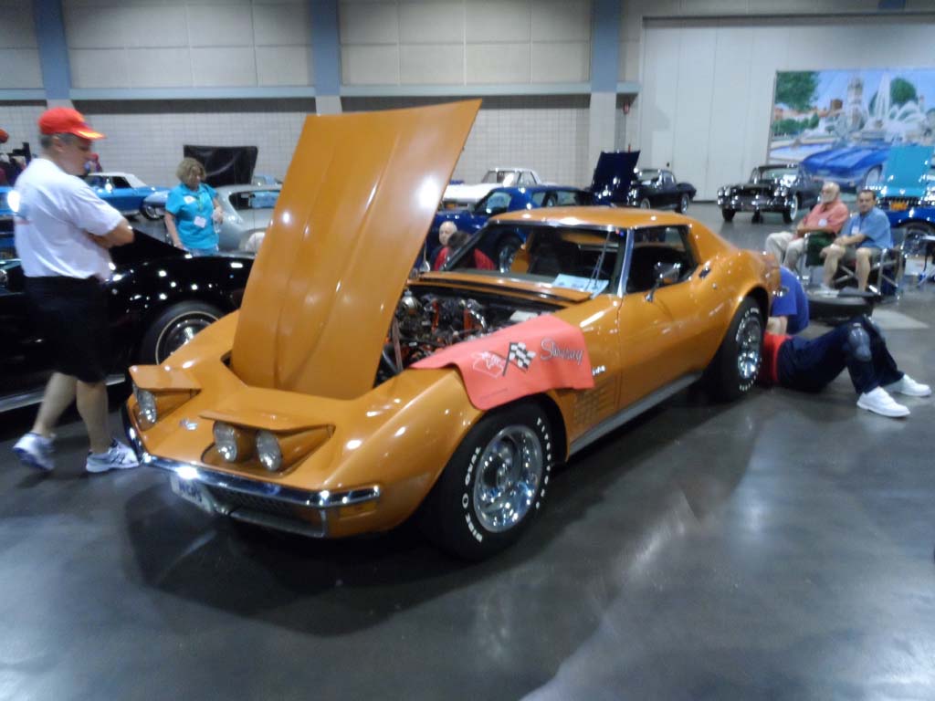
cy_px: 350
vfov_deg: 56.8
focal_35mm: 24
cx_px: 468
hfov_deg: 71.6
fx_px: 648
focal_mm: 4
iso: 400
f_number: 3.2
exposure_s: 1/30
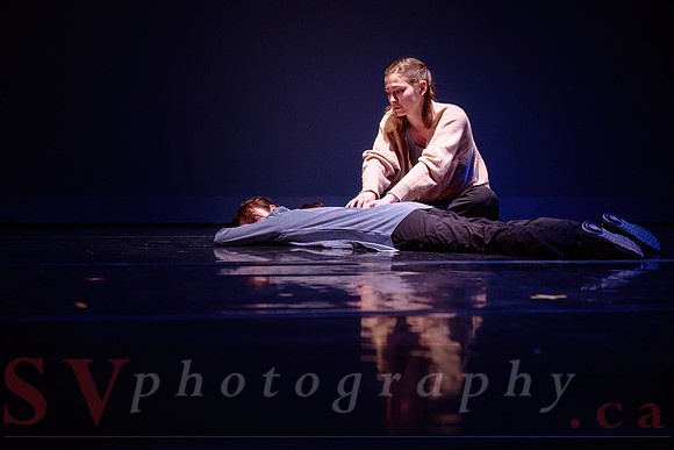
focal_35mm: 84
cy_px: 206
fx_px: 1565
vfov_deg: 16.3
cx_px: 318
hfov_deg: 24.3
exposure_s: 1/160
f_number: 2.8
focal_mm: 70
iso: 1600
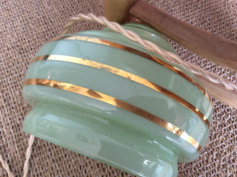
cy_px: 88
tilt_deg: -66.2
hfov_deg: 56.9
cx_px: 118
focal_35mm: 32
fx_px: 219
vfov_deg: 44.1
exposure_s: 1/25
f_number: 2.4
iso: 250
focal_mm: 3.3
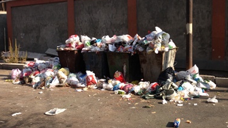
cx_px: 126
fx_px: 248
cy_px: 48
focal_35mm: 41
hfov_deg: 49.3
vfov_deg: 28.9
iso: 50
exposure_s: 1/695
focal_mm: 4.13
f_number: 2.4
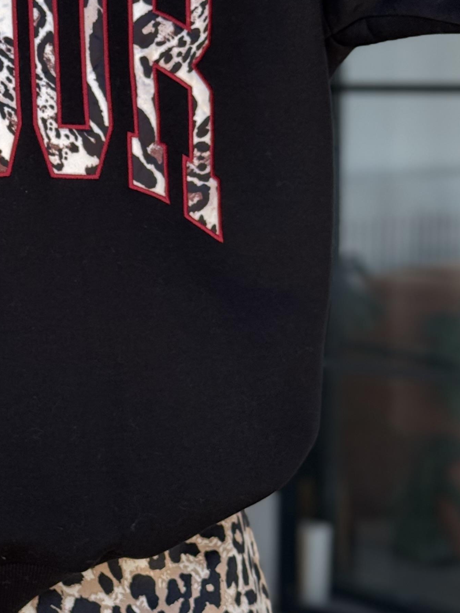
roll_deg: -0.8
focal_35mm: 108
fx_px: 1914
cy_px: 134
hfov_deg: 13.5
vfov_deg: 18.1
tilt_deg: -1.5
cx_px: 17
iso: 125
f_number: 1.78
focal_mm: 6.76
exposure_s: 1/60
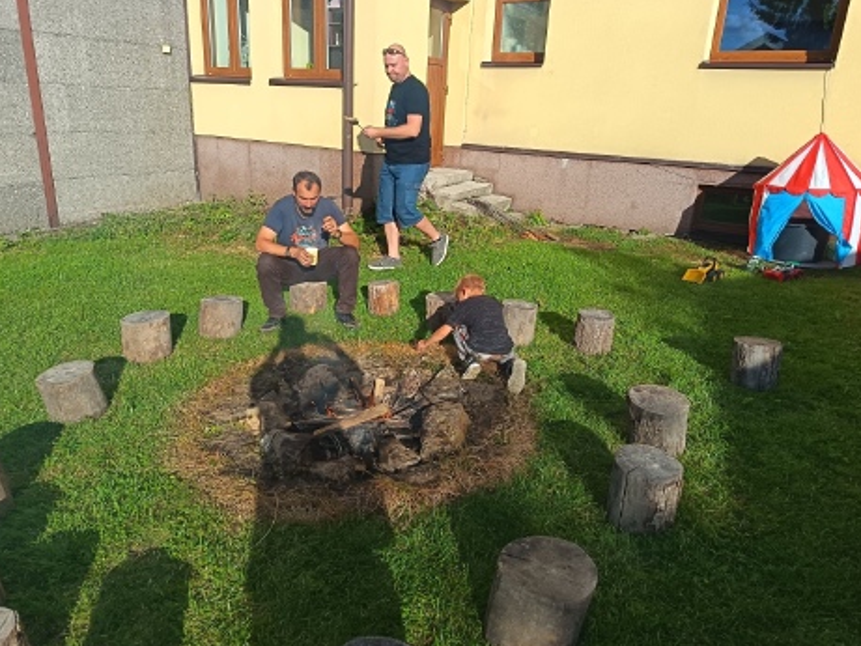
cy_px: 325
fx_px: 622
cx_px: 435
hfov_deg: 69.4
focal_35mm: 25
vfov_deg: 54.9
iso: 101
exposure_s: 1/772
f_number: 1.75
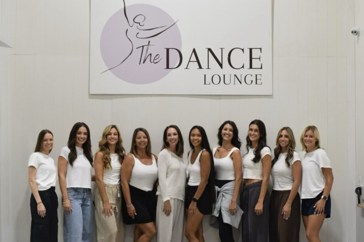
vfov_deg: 18.2
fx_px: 758
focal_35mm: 75
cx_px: 182
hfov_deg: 27.0
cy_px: 121
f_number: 5
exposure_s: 1/100
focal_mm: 50
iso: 400
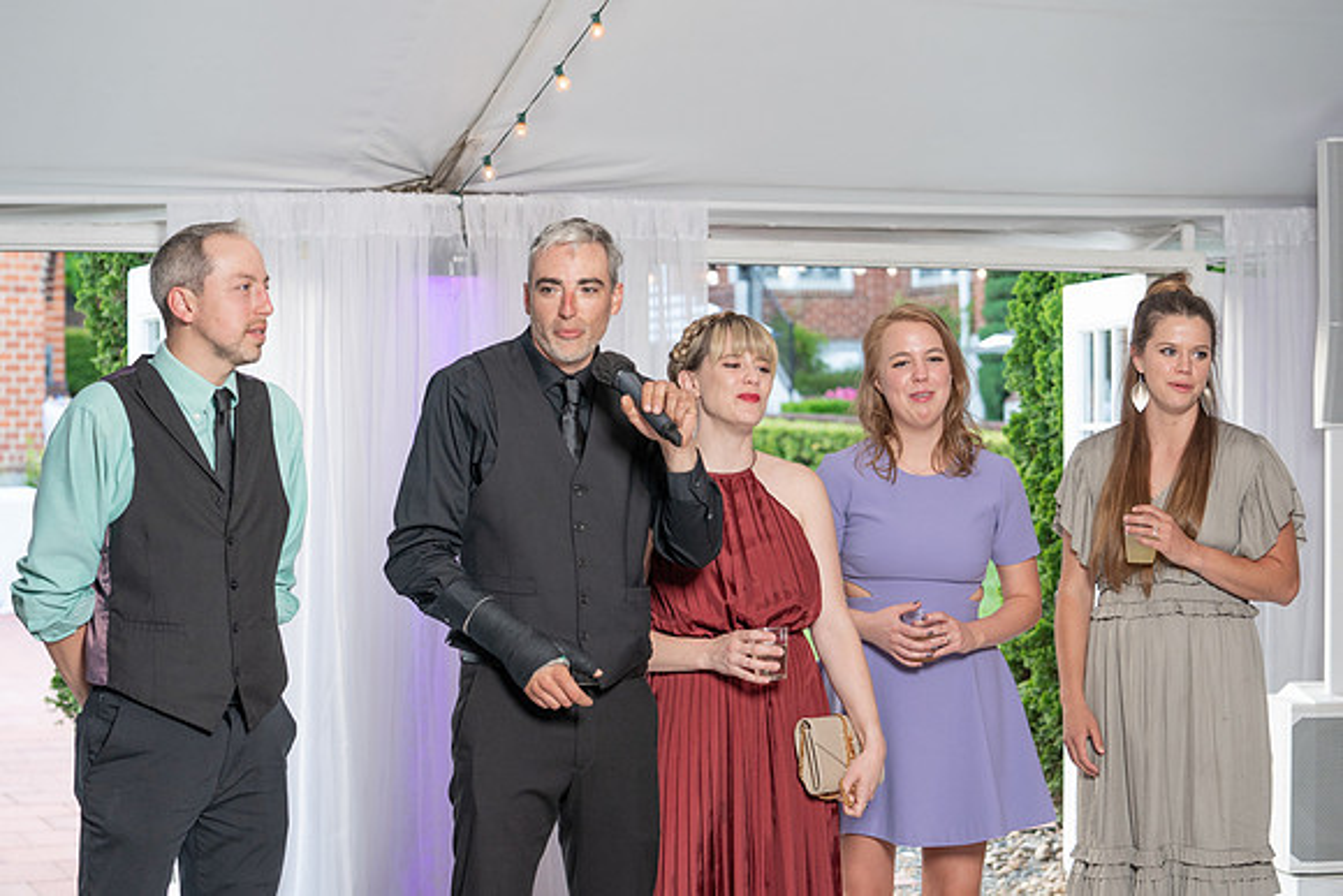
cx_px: 618
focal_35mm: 76
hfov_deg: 26.5
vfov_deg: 17.8
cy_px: 483
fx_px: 2854
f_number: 4
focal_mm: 70
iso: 800
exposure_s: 1/200
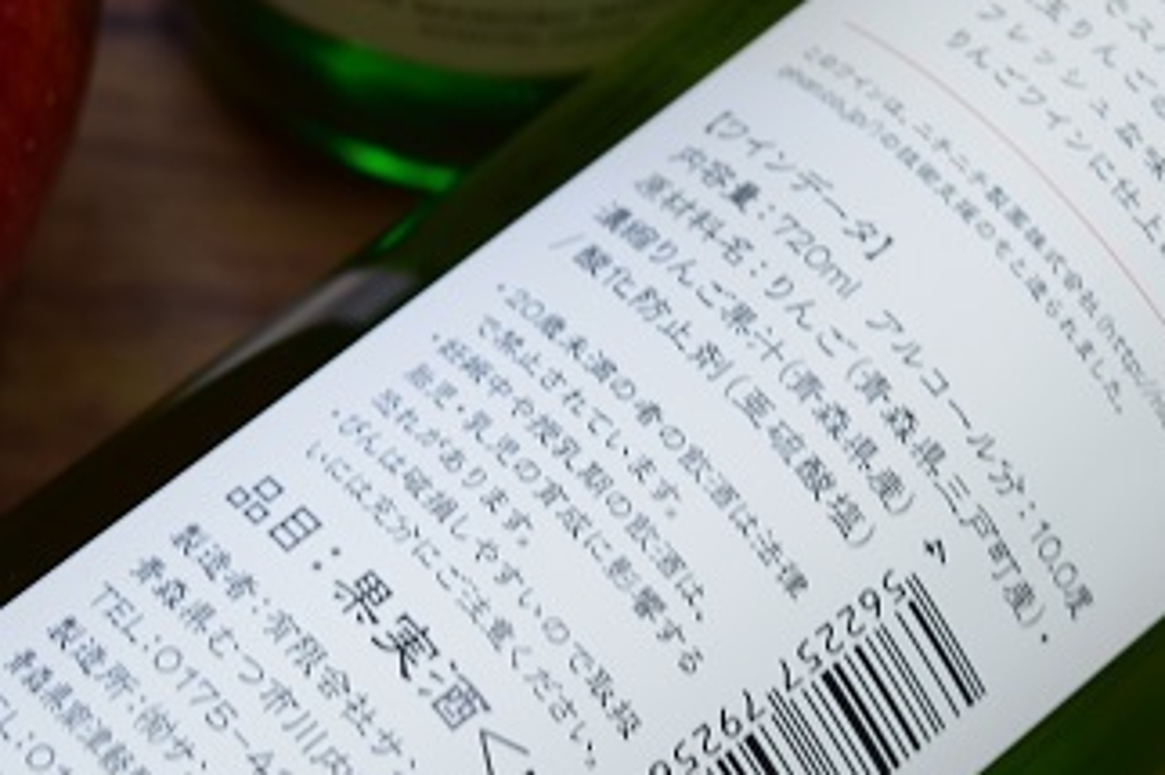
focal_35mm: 119
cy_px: 357
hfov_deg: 17.2
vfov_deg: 11.5
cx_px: 577
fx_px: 3849
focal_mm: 40
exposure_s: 1/6
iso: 100
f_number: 5
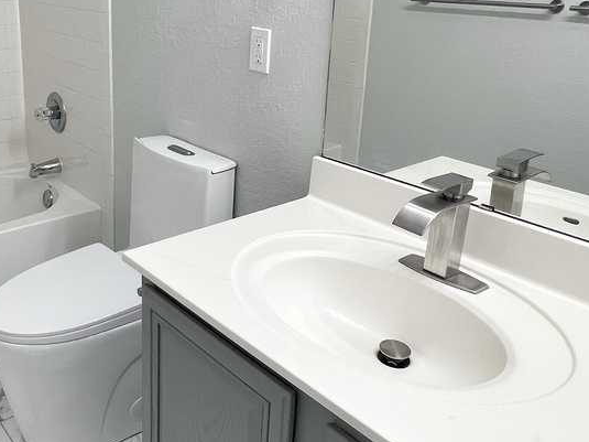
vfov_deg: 40.1
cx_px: 161
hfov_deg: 50.8
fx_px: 595
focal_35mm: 35
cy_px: 142
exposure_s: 1/120
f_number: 1.8
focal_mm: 1.57
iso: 64
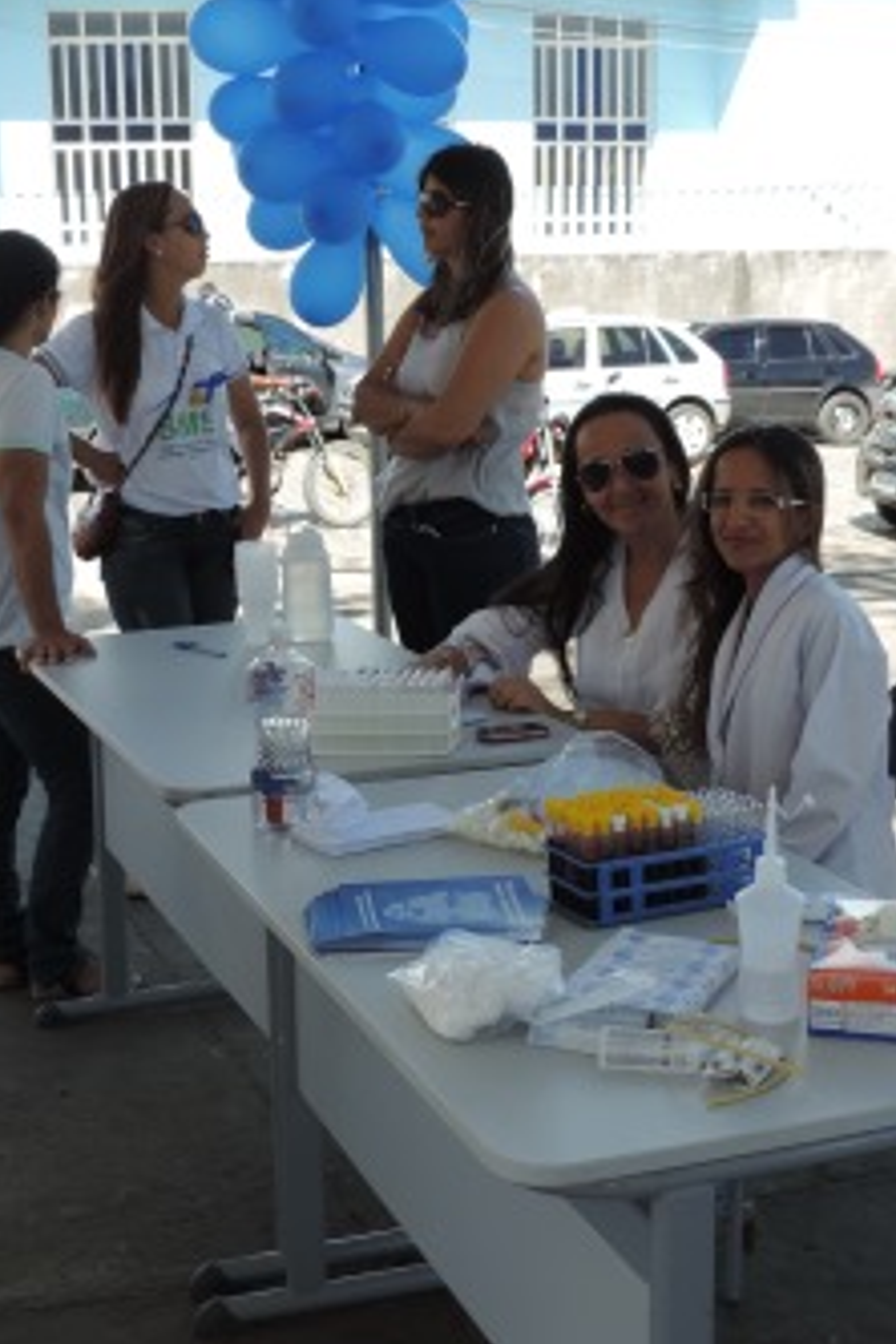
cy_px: 670
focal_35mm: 56
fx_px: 2091
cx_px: 383
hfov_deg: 24.2
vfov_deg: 35.6
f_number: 3.3
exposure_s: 1/320
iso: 80
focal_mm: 7.1
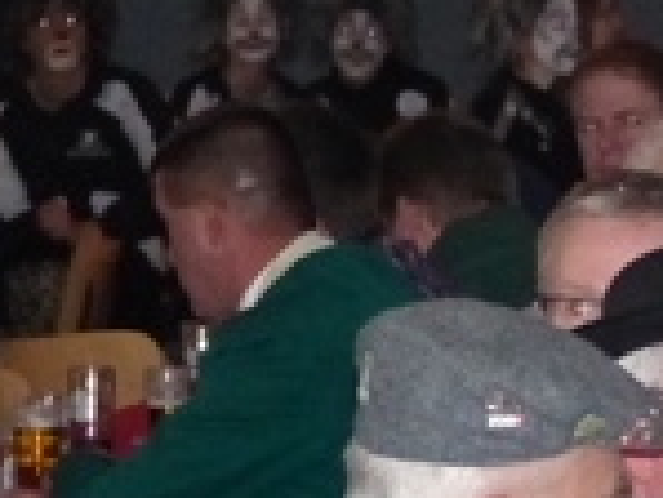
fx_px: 10159
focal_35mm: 530
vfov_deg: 2.8
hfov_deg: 3.7
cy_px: 854
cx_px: 979
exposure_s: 1/125
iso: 800
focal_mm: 27.4
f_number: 2.8
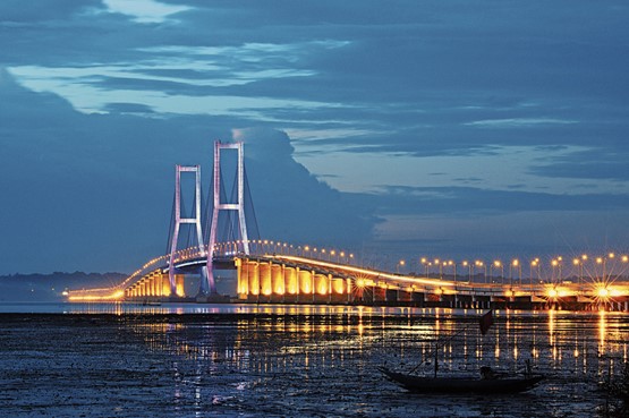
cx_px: 314
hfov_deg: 14.0
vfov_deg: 9.3
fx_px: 2566
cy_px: 209
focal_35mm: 147
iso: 200
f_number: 22
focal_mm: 98
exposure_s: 30
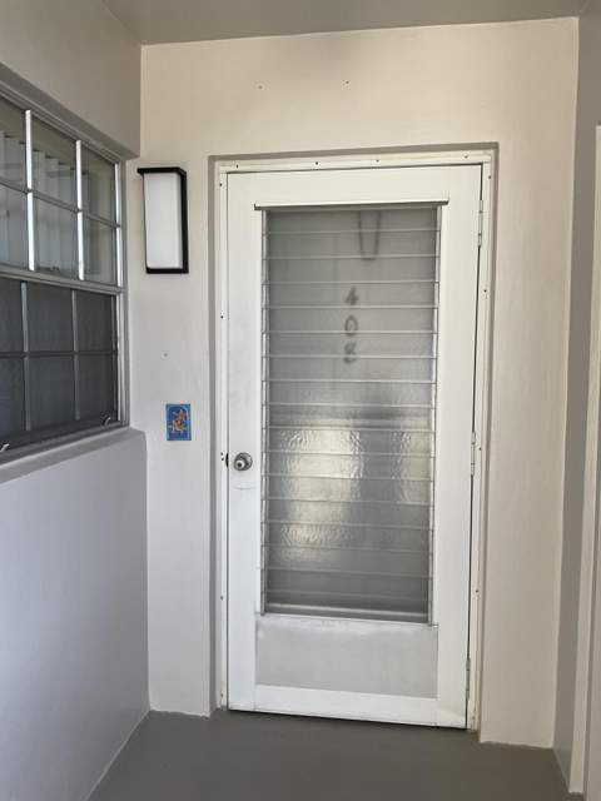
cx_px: 300
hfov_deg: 48.2
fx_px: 671
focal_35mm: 29
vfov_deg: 61.7
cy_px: 400
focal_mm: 3
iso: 16
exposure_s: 1/230
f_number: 1.8
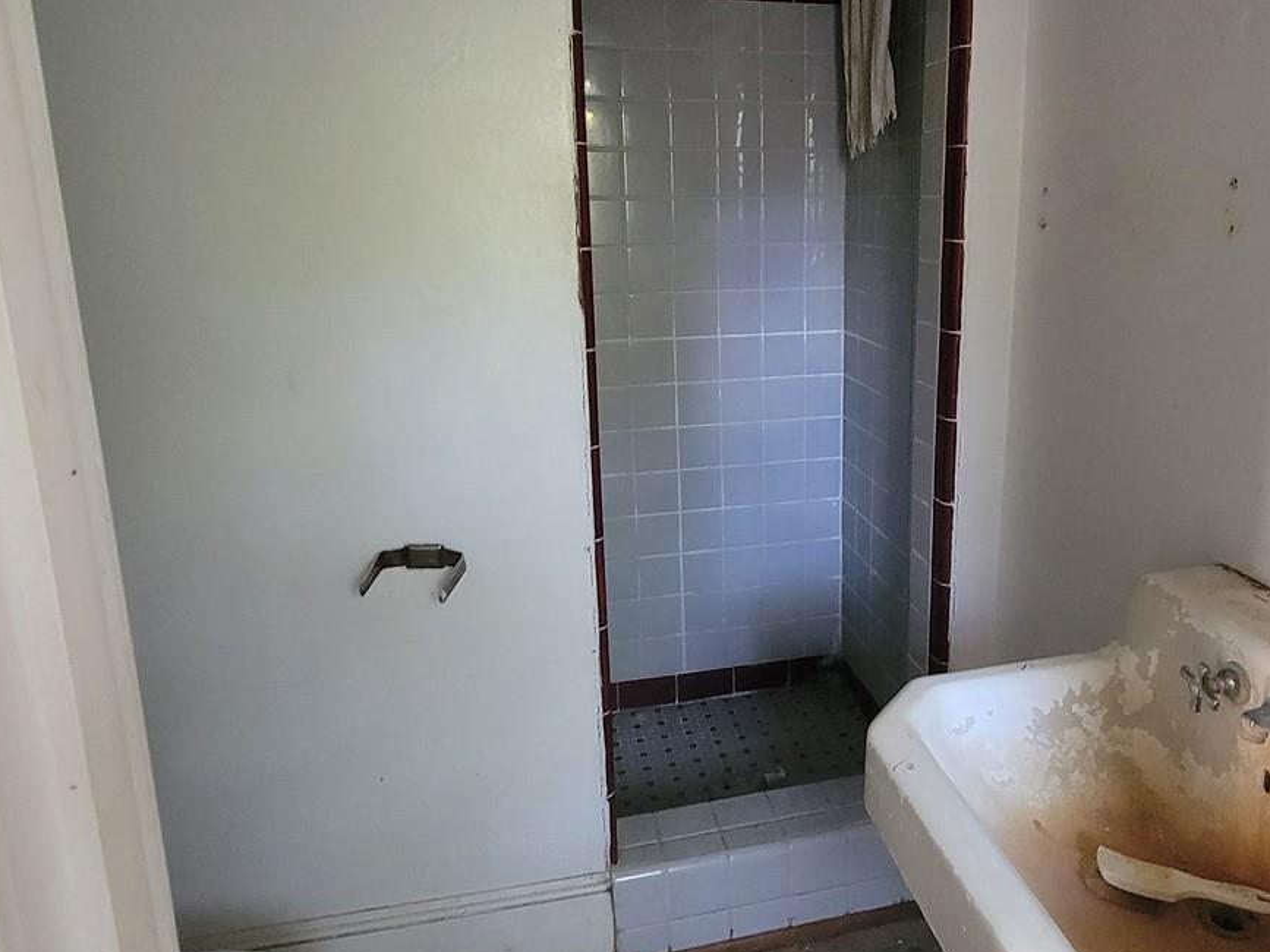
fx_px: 880
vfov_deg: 56.7
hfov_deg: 70.6
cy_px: 434
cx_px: 781
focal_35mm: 24
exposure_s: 1/24
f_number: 2.2
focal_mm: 2.2
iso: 1000
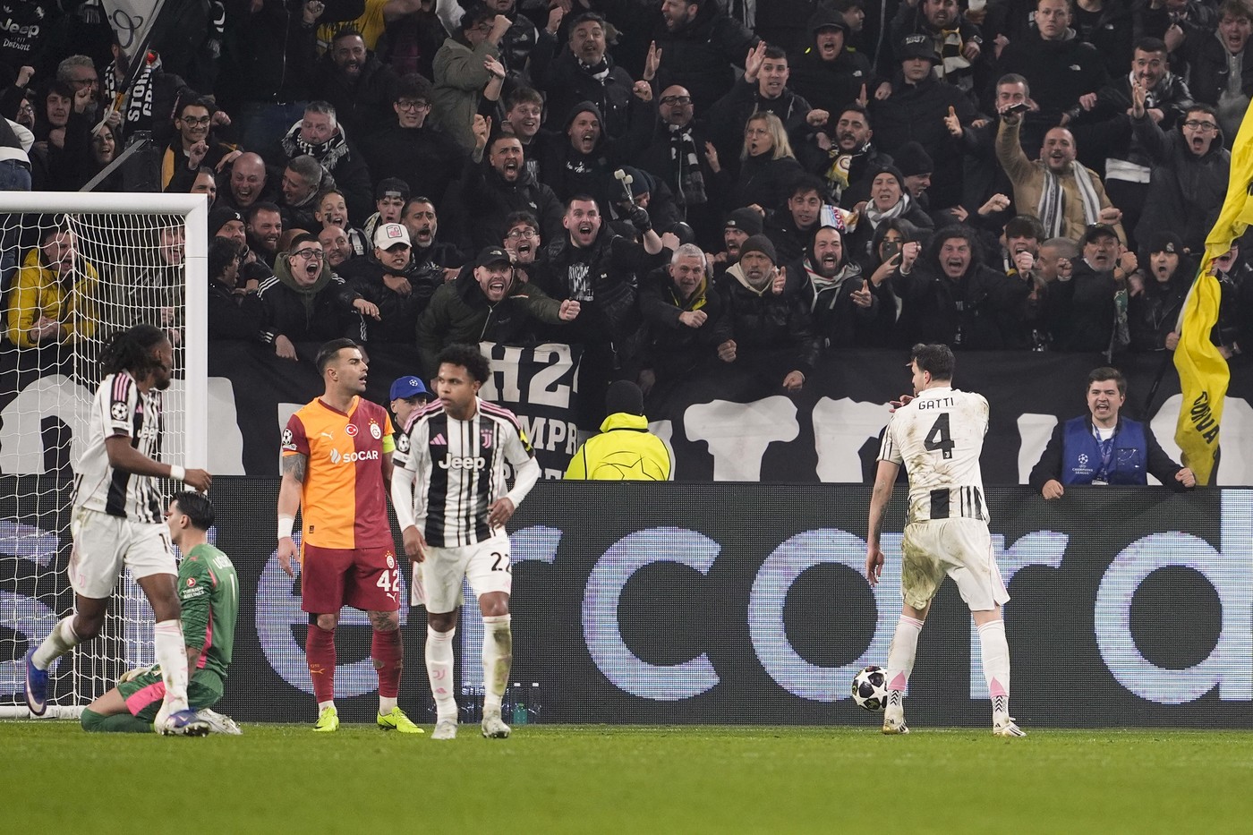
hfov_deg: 5.2
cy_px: 418
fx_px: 13920
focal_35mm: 400
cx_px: 626
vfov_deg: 3.4
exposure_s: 1/1600
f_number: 2.8
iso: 2000
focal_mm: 400
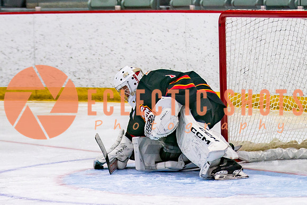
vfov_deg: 5.1
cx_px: 110
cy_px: 198
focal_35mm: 268
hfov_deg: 7.7
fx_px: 2289
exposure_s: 1/640
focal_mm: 90
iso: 500
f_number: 2.8
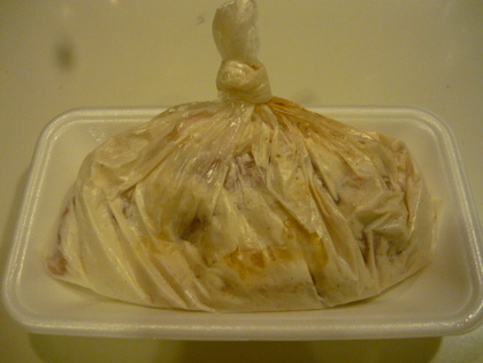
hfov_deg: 55.4
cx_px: 242
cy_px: 182
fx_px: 460
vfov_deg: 42.9
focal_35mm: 33
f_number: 2.8
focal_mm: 5.5
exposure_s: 1/20
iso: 400
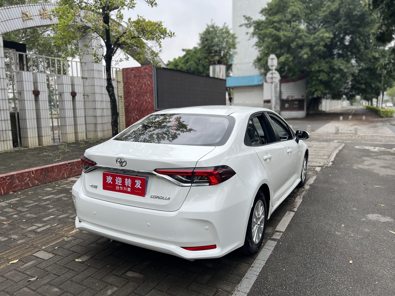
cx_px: 198
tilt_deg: -7.7
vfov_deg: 53.1
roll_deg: +0.4
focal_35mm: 26
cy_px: 148
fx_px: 297
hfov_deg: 67.3
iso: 50
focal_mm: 5.7
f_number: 1.5
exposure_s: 1/1449
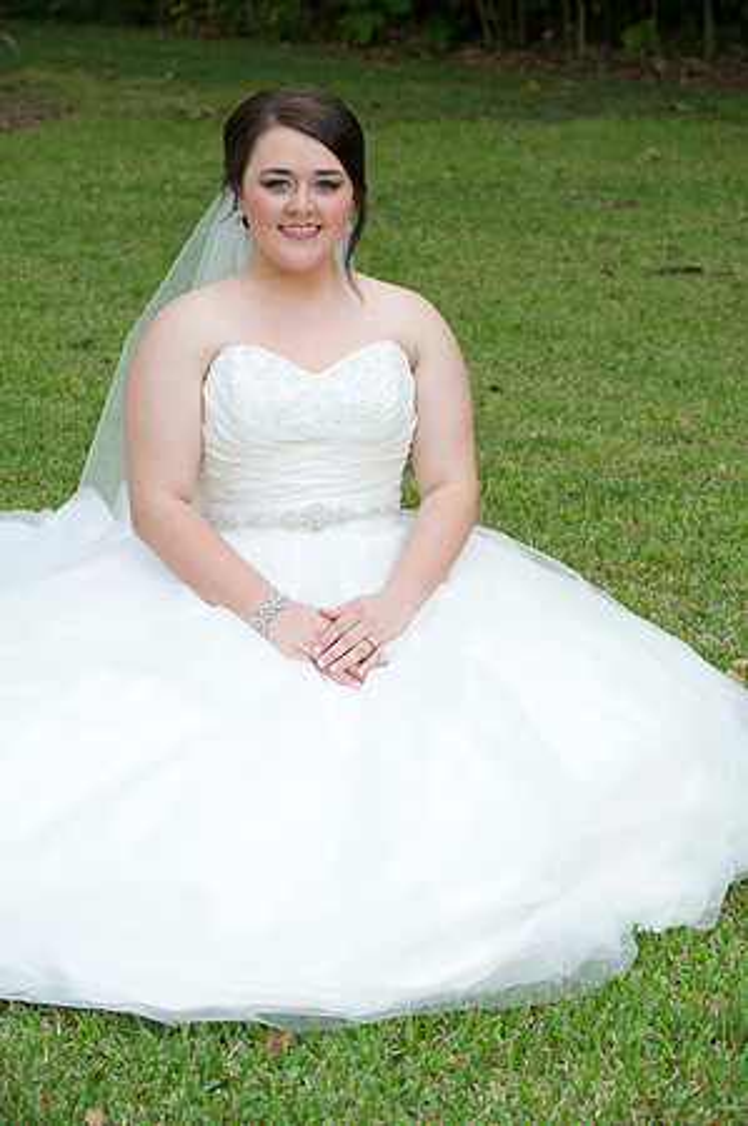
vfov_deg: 19.5
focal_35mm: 105
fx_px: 3280
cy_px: 563
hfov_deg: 13.0
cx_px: 374
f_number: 6.3
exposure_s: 1/125
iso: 320
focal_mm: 105
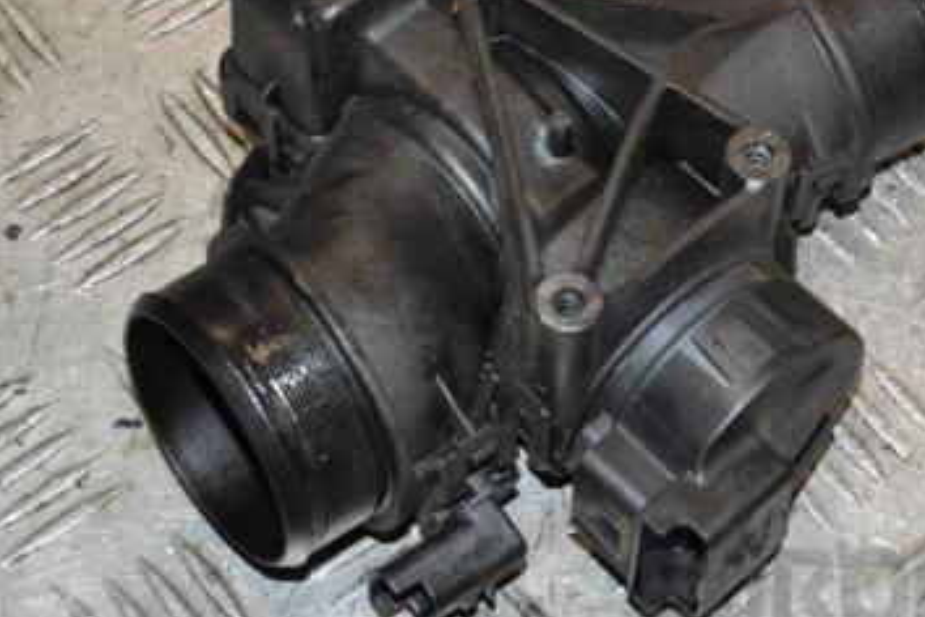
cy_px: 241
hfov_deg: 16.8
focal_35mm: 122
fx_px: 3134
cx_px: 593
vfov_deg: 11.2
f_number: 9
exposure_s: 1/200
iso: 800
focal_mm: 48
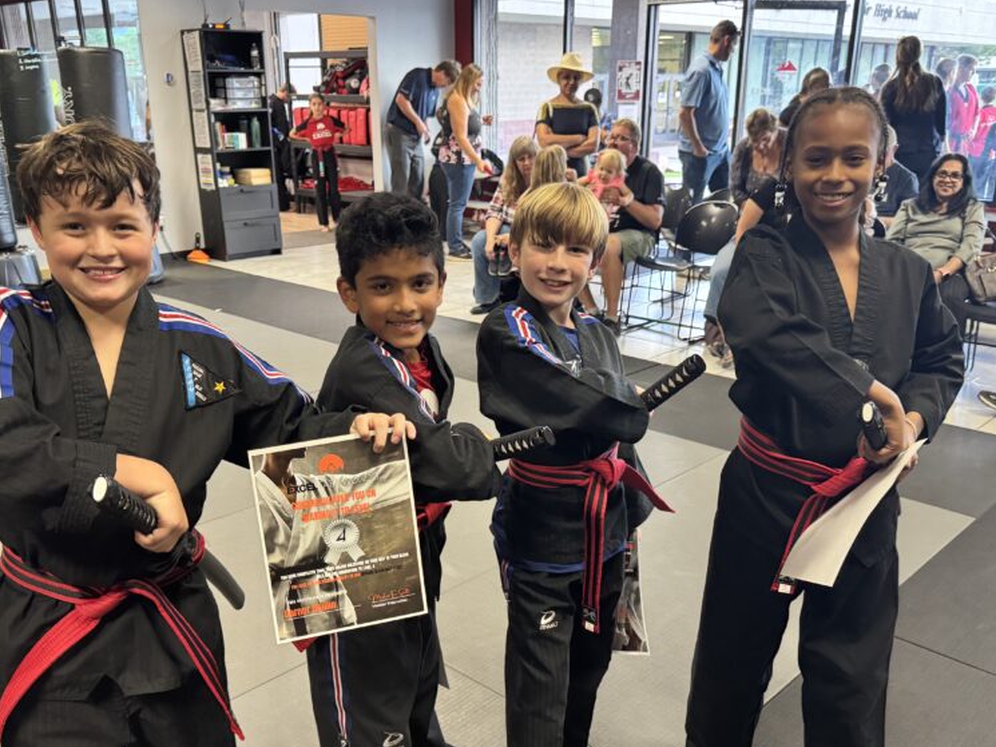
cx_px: 492
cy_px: 466
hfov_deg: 55.3
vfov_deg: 42.6
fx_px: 950
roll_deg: -0.1
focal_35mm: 33
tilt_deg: -22.7
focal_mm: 6.76
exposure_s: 1/60
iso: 400
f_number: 1.78
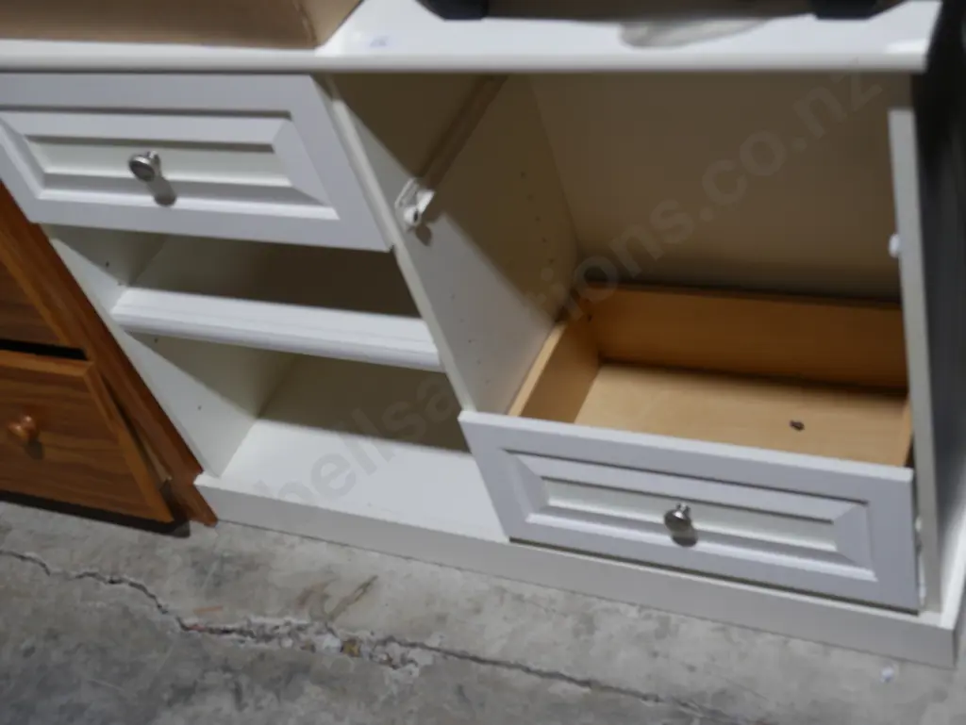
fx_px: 1284
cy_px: 362
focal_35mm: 46
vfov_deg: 31.5
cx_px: 483
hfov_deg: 41.2
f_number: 5.1
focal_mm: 23
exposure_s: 1/60
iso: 250
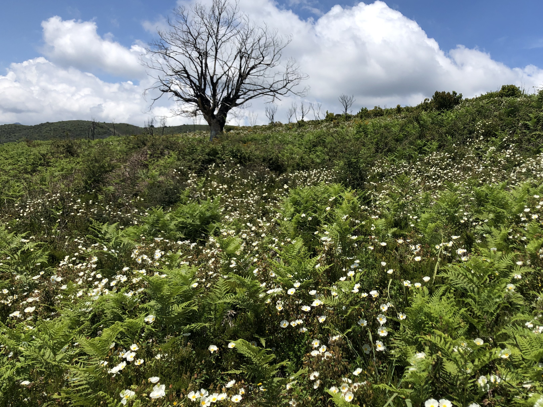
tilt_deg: -0.6
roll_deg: -3.2
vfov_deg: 40.7
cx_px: 333
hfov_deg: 52.2
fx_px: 549
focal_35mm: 35
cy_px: 203
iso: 20
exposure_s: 1/2433
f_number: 1.8
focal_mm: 4
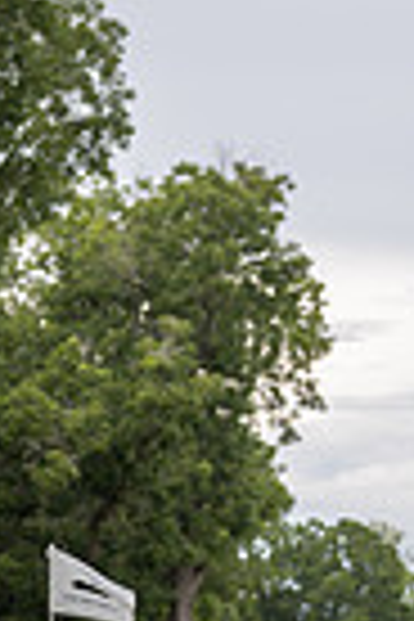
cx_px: 34
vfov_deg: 12.6
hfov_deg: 8.4
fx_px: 2812
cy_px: 392
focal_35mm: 163
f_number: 2
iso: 80
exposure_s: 1/2000
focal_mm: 50
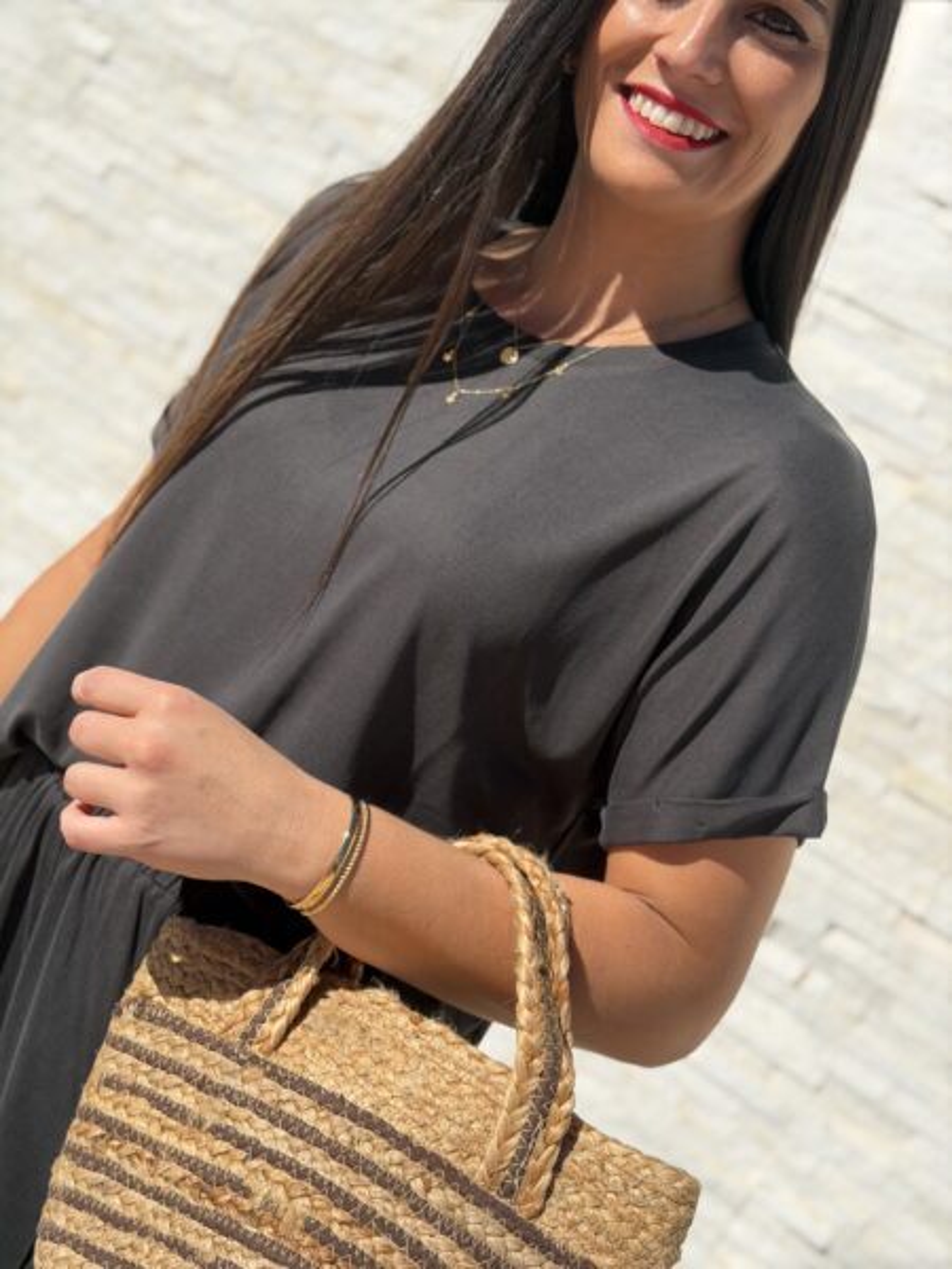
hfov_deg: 30.3
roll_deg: -30.0
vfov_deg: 39.7
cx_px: 476
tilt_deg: -7.1
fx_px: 1760
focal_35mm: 48
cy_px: 634
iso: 64
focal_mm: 6.76
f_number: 1.78
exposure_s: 1/5208
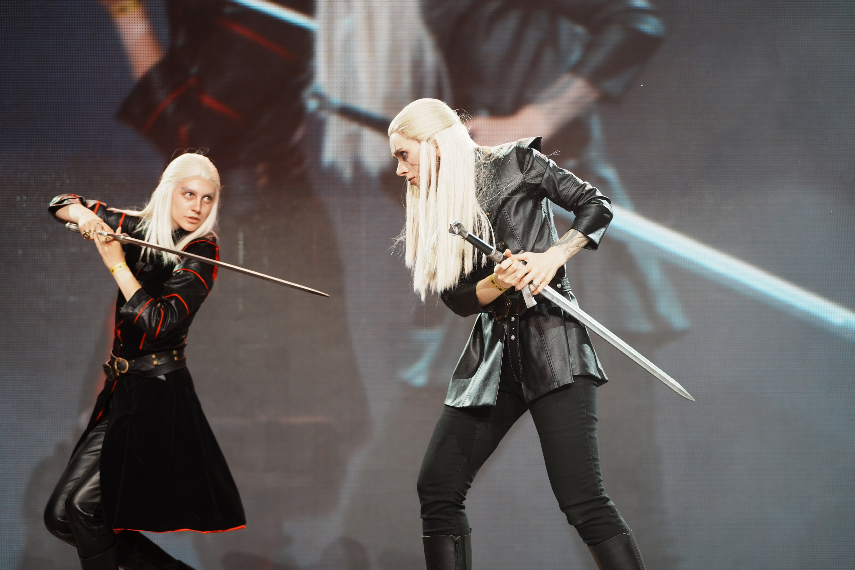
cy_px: 285
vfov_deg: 16.5
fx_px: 1971
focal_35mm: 83
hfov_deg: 24.5
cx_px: 428
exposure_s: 1/500
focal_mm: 83
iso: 400
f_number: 2.8
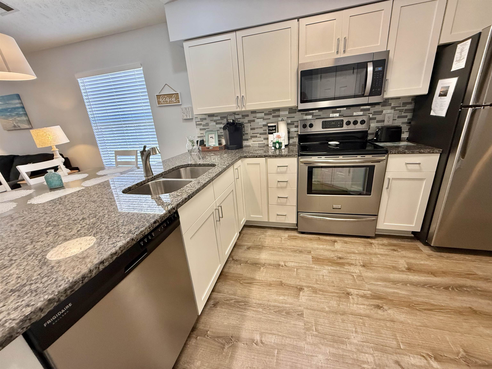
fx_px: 199
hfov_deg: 102.1
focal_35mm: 14
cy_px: 184
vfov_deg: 85.7
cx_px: 246
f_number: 2.2
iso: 250
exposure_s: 1/120
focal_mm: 2.22
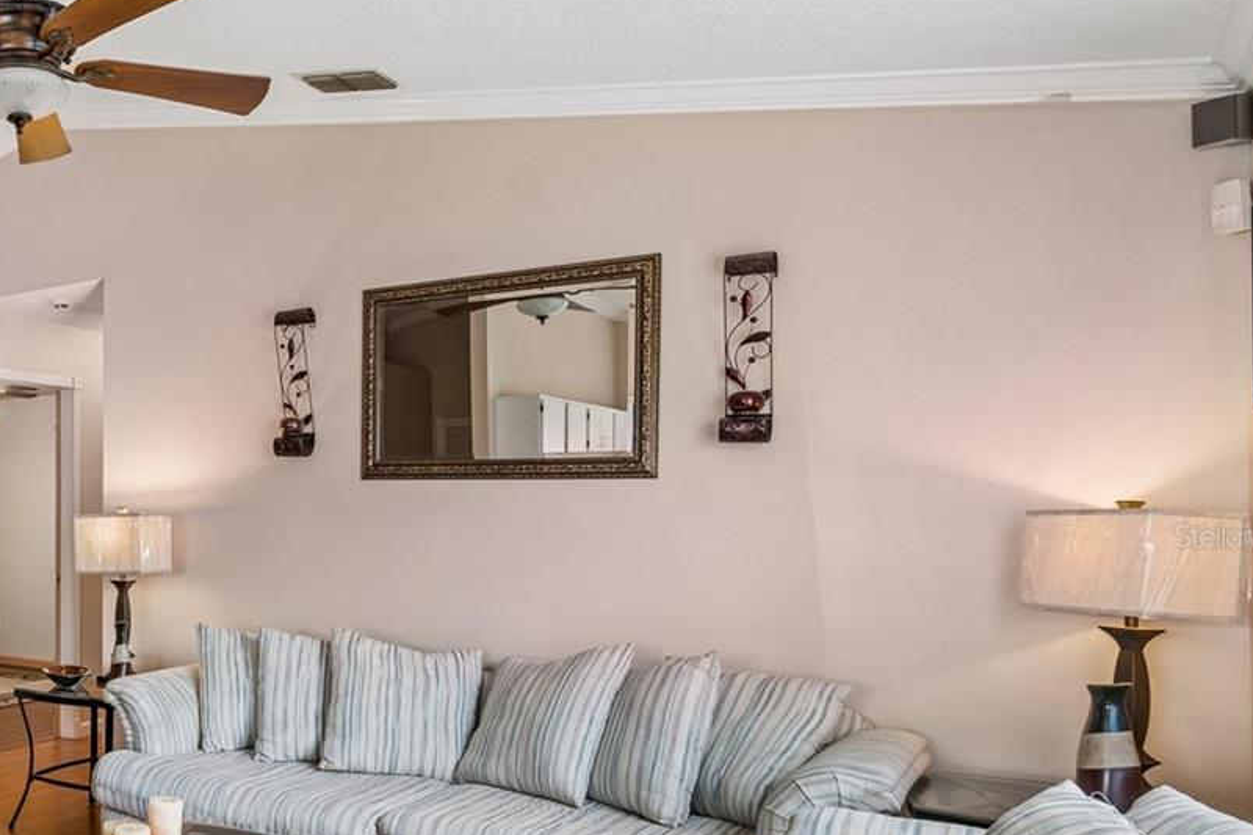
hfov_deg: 52.1
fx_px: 1044
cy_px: 536
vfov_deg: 43.2
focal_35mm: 30
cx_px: 61
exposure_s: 1/5
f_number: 7.1
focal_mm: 10
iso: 100
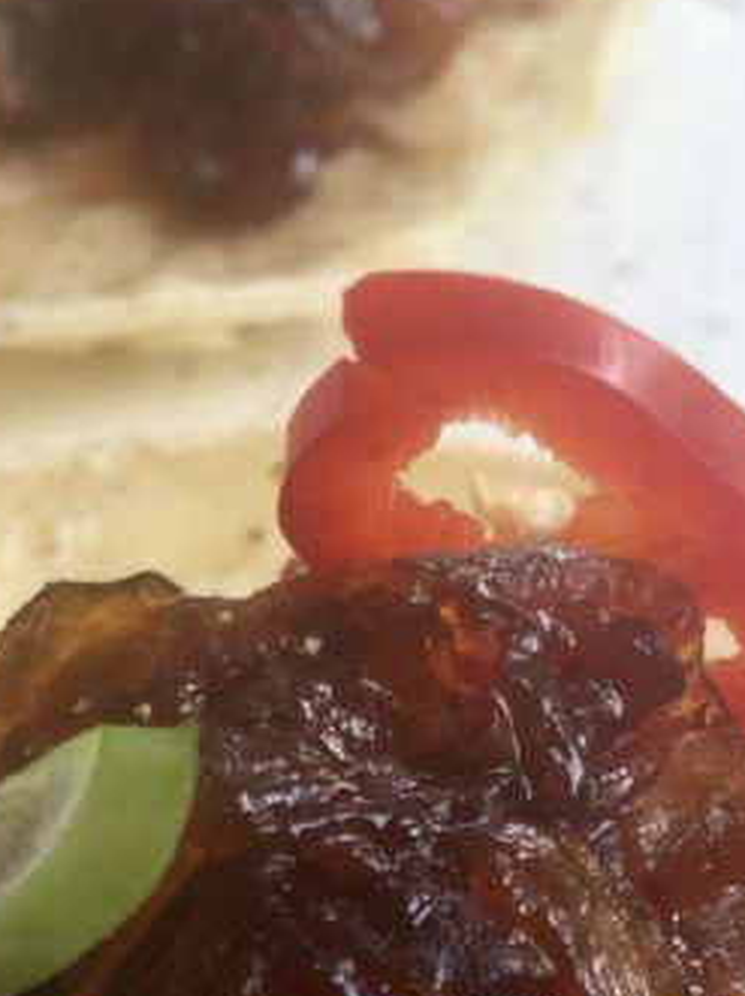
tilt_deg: -56.3
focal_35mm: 90
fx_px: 2586
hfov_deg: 16.4
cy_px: 1331
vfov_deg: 19.8
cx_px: 344
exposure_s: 1/100
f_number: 2.2
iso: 32
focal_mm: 4.15
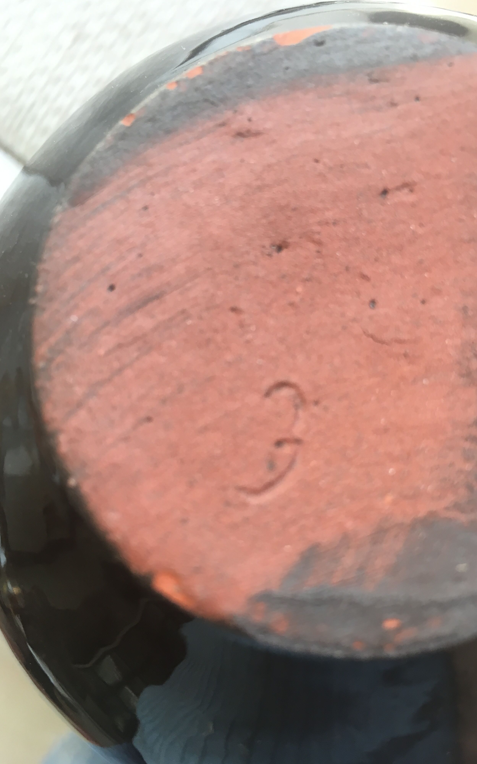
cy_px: 381
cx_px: 270
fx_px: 645
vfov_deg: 61.2
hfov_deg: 40.5
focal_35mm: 31
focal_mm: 4.15
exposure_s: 1/33
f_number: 2.2
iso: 25
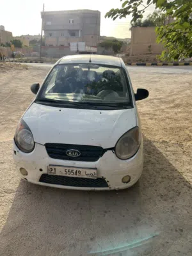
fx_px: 192
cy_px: 128
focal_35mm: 26
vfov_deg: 67.3
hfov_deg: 53.1
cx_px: 96
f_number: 1.5
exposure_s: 1/965
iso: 50
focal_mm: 5.7
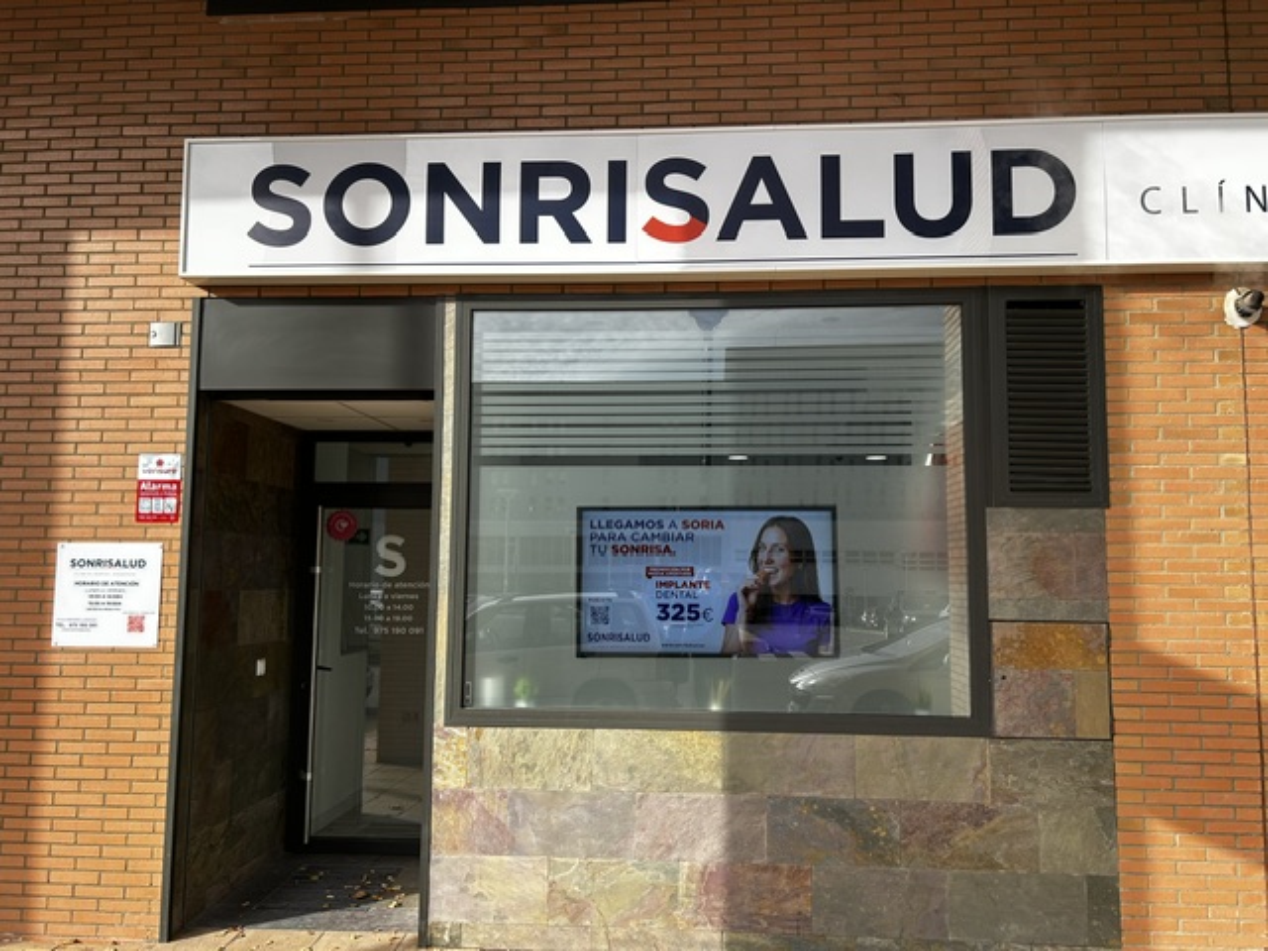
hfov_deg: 67.3
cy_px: 476
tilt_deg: +5.5
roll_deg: -0.4
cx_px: 634
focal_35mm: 26
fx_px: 952
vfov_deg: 53.1
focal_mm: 5.7
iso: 50
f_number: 1.5
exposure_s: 1/1934
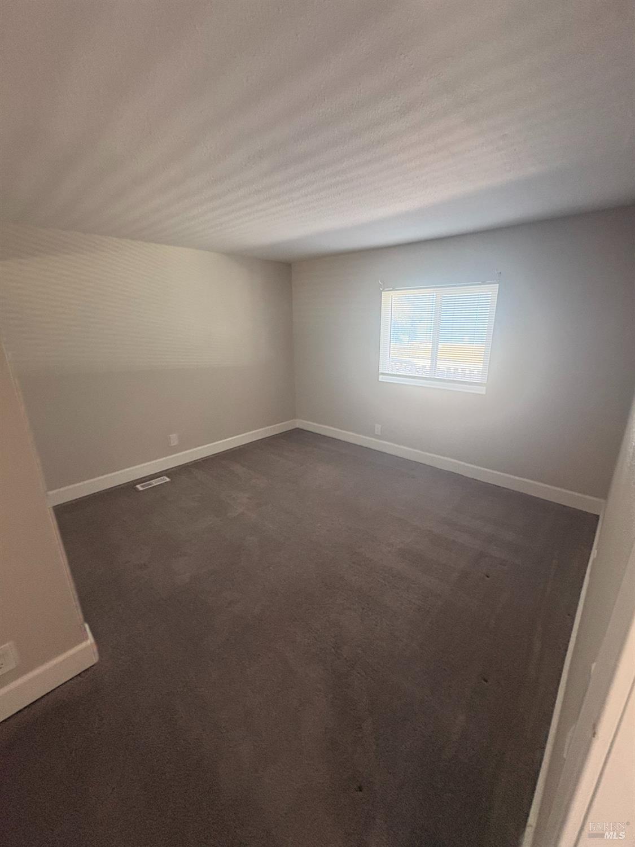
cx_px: 318
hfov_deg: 85.7
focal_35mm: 14
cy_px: 424
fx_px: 342
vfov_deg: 102.1
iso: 400
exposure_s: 1/60
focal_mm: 2.22
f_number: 2.2
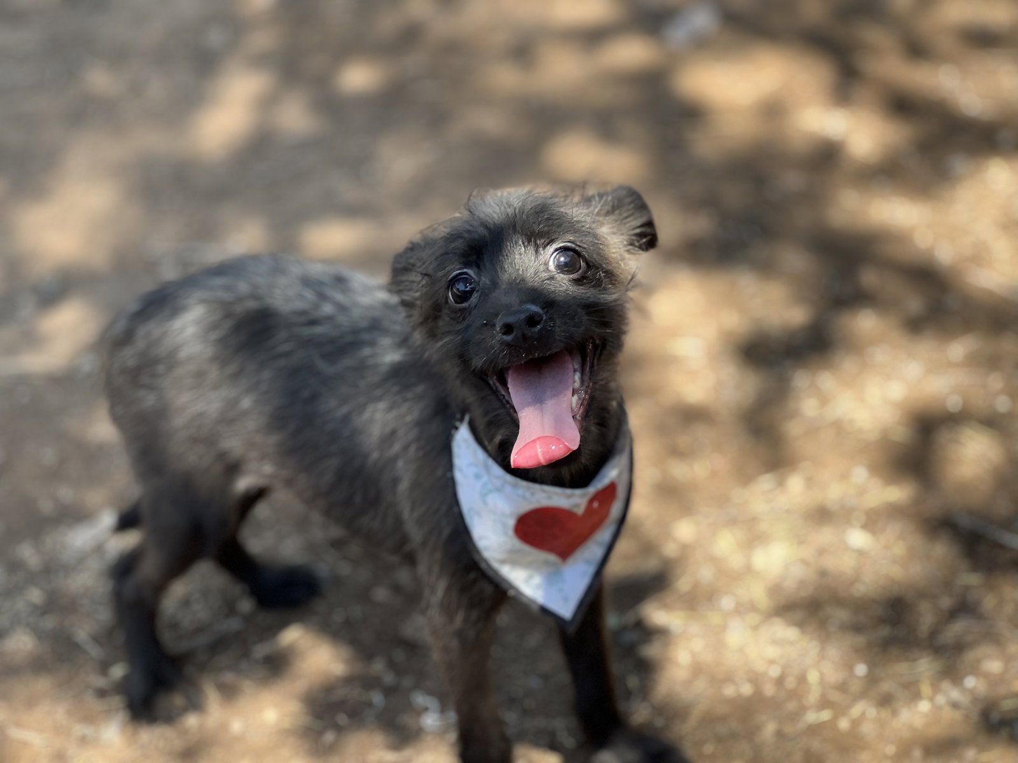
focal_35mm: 77
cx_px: 509
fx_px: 2264
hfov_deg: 25.3
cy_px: 382
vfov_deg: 19.1
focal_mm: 9
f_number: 2.8
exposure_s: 1/121
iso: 32
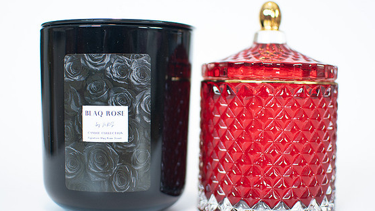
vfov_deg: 21.1
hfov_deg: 36.6
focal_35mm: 57
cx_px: 190
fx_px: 567
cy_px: 106
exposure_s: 1/100
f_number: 2.2
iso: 400
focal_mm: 35
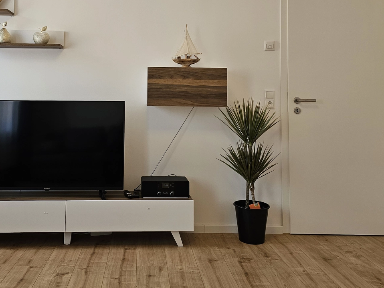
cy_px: 79
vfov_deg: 38.8
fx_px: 399
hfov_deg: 50.8
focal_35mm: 36
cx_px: 144
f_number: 1.7
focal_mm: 6.3
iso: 125
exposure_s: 1/180
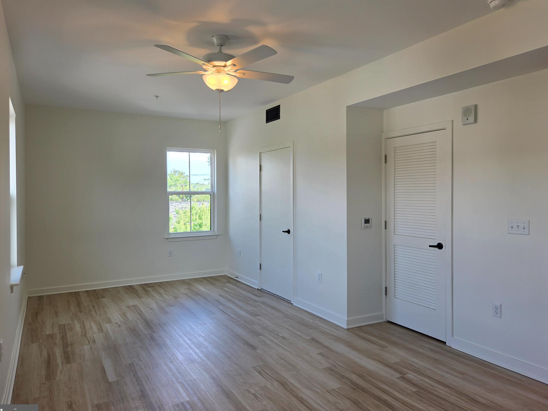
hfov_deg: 69.4
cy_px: 205
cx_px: 264
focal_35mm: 25
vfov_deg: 54.9
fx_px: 396
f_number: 1.8
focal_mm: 5.4
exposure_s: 1/120
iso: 32
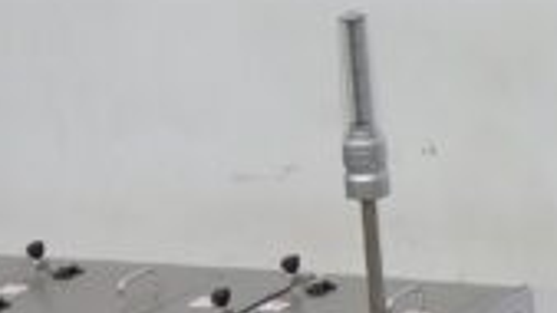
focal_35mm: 284
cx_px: 376
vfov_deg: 4.2
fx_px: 4194
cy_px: 542
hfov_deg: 7.6
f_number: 5
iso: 640
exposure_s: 1/100
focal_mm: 13.86
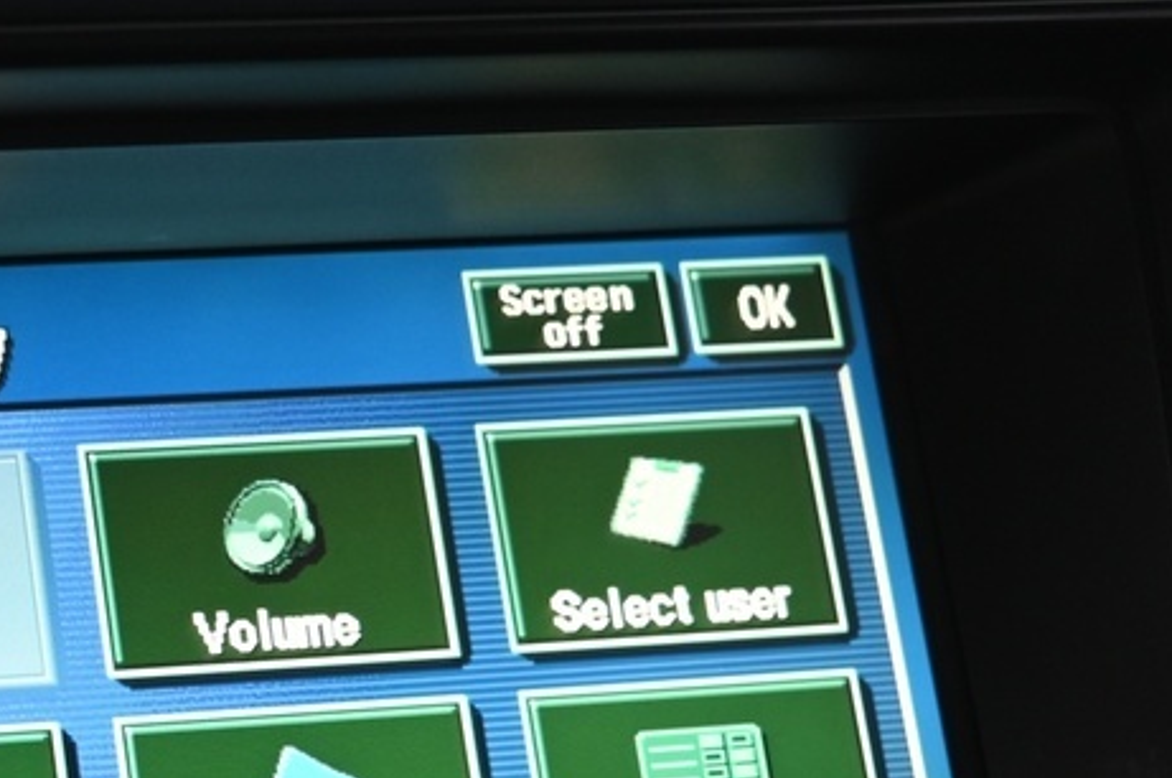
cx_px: 119
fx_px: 4356
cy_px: 679
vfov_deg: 10.2
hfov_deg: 15.2
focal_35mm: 134
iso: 1000
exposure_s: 1/25
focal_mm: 38
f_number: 4
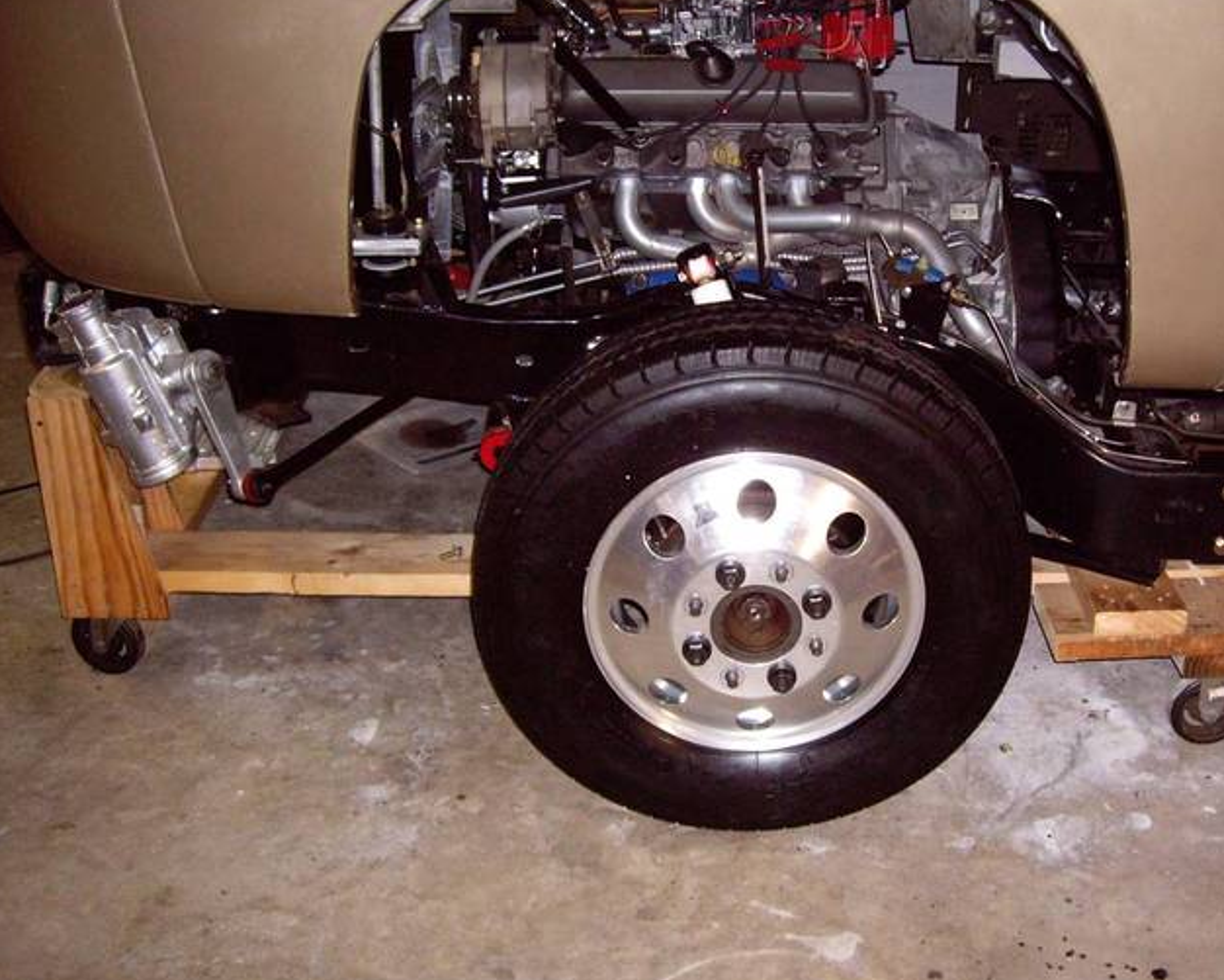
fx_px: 1739
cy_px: 446
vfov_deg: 31.4
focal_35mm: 48
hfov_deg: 38.5
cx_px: 772
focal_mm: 6.2
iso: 200
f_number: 2.7
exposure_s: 1/40
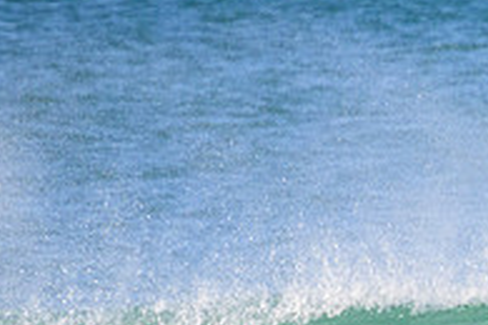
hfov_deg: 0.9
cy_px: 466
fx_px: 32260
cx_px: 563
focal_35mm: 2380
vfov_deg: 0.6
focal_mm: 800
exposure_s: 1/2000
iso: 1600
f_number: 11
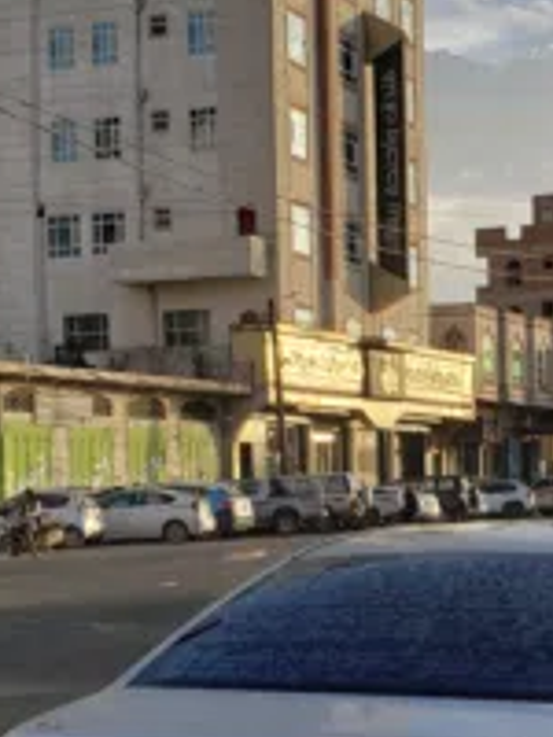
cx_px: 461
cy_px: 457
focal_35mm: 52
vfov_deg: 36.6
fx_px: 1108
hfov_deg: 27.3
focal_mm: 4.3
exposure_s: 1/900
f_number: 2.4
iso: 50
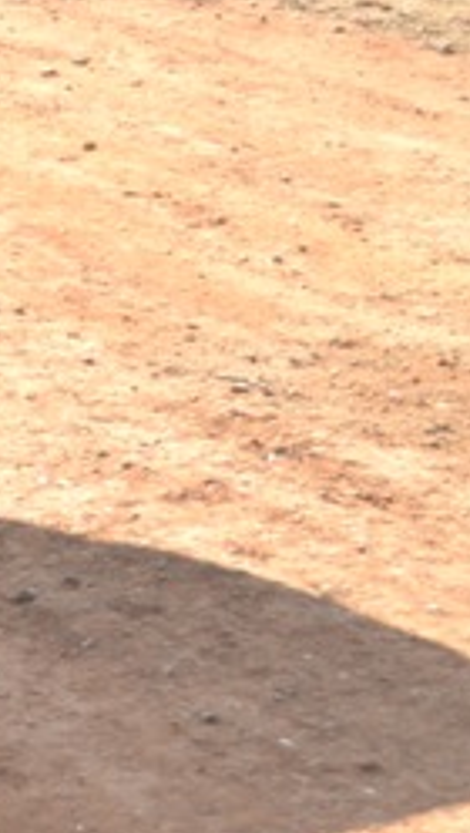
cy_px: -65
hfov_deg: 5.9
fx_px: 4198
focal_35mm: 190
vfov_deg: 11.2
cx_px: -947
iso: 100
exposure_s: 1/200
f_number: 5.6
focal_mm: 30
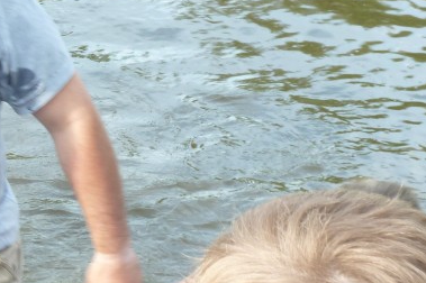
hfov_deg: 14.8
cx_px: -53
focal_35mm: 135
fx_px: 1596
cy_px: 77
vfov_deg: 10.1
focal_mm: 9.1
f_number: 3.9
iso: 80
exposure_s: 1/50
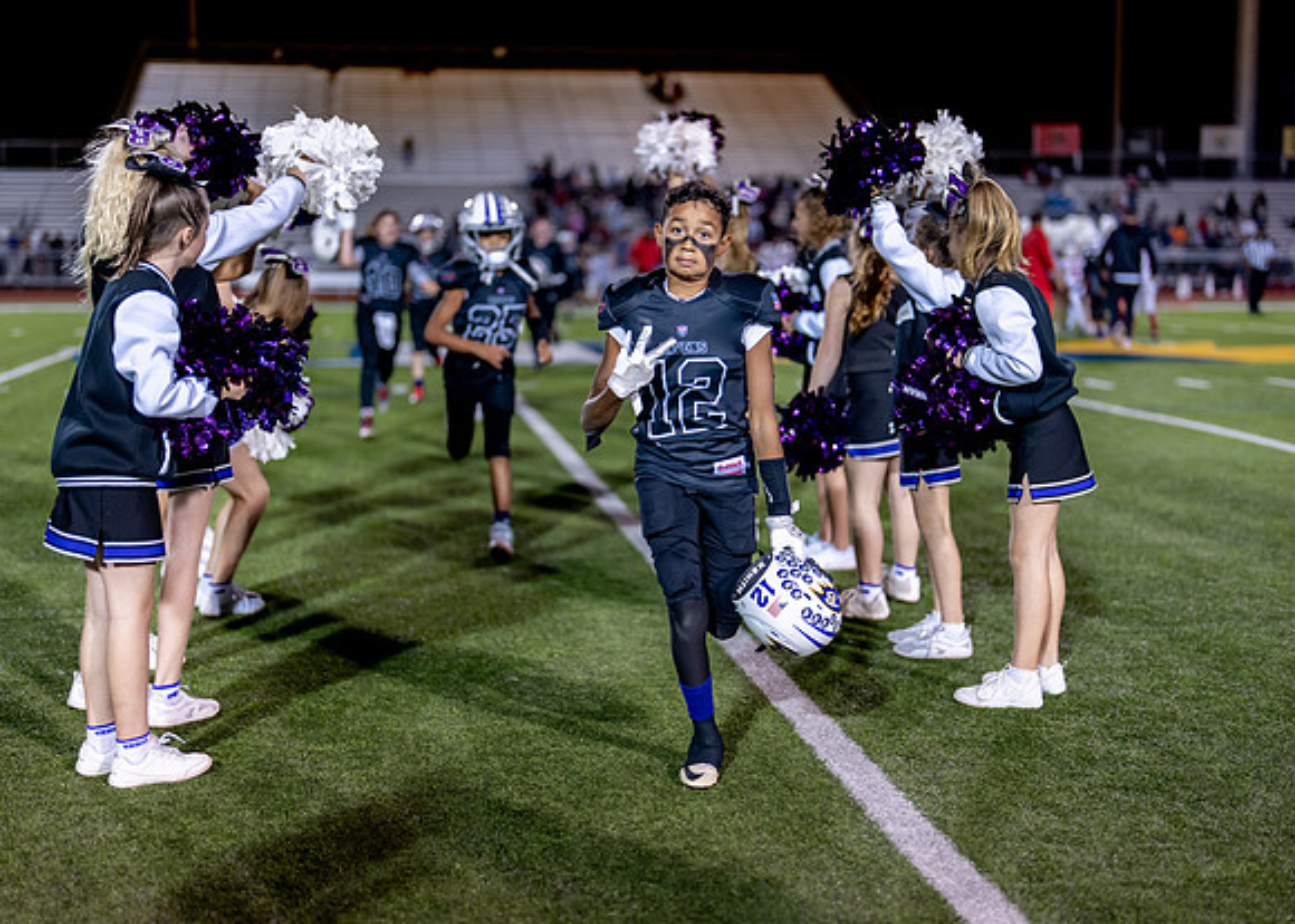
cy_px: 462
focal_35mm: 52
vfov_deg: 27.0
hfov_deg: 37.2
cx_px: 648
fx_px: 1926
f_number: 1.2
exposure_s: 1/1000
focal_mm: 50
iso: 500
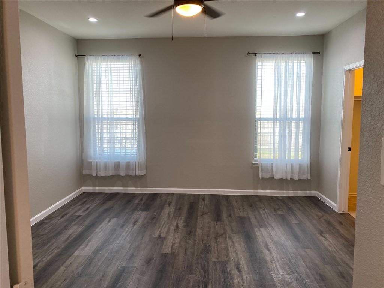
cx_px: 192
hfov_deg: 67.3
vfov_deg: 53.1
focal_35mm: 26
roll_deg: -0.1
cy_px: 144
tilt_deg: -5.9
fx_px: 288
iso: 100
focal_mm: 4.25
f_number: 1.8
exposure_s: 1/120
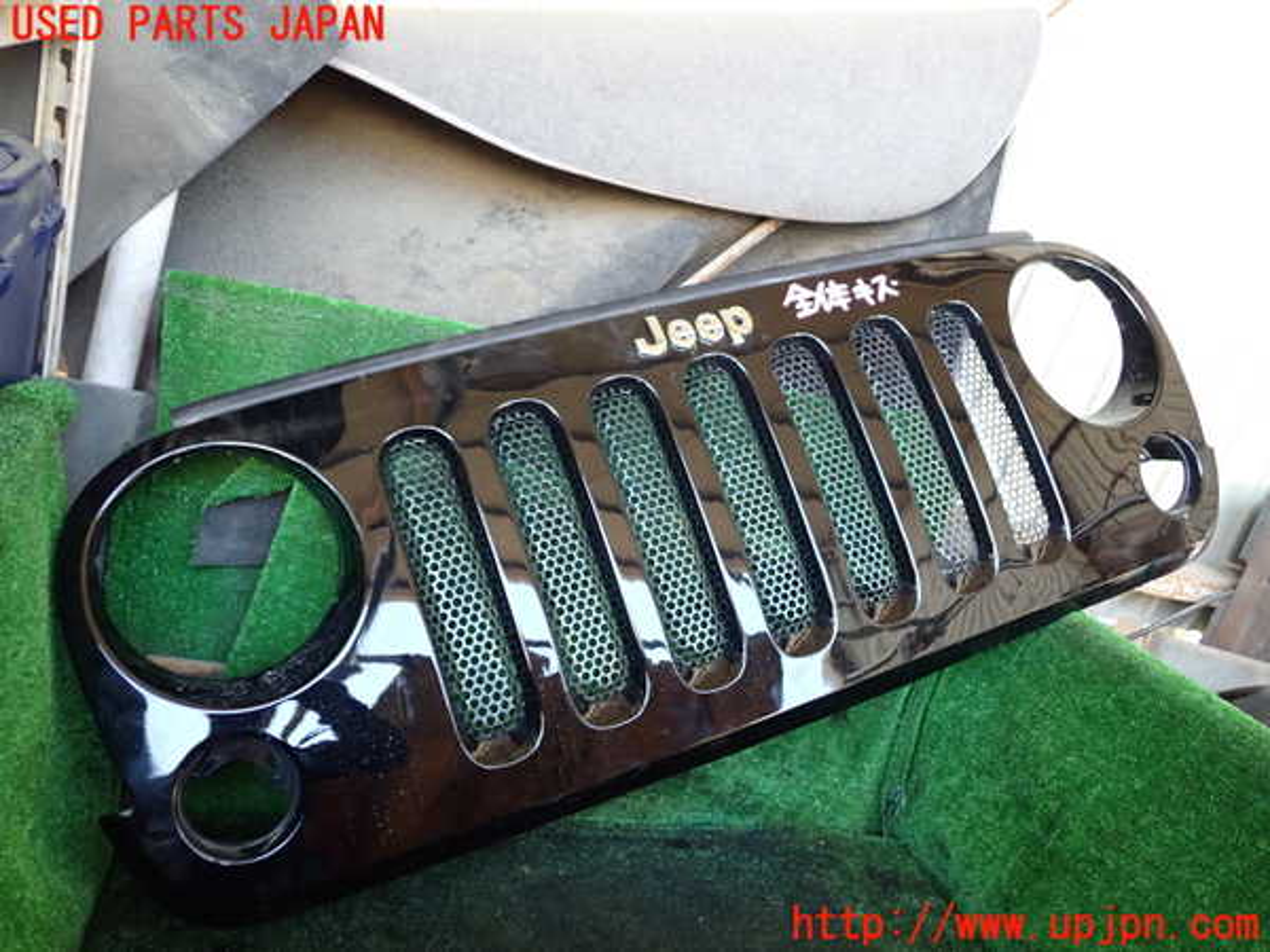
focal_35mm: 30
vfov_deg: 46.8
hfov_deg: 60.0
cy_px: 476
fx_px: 1101
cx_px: 635
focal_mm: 5.4
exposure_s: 1/30
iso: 200
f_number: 2.3
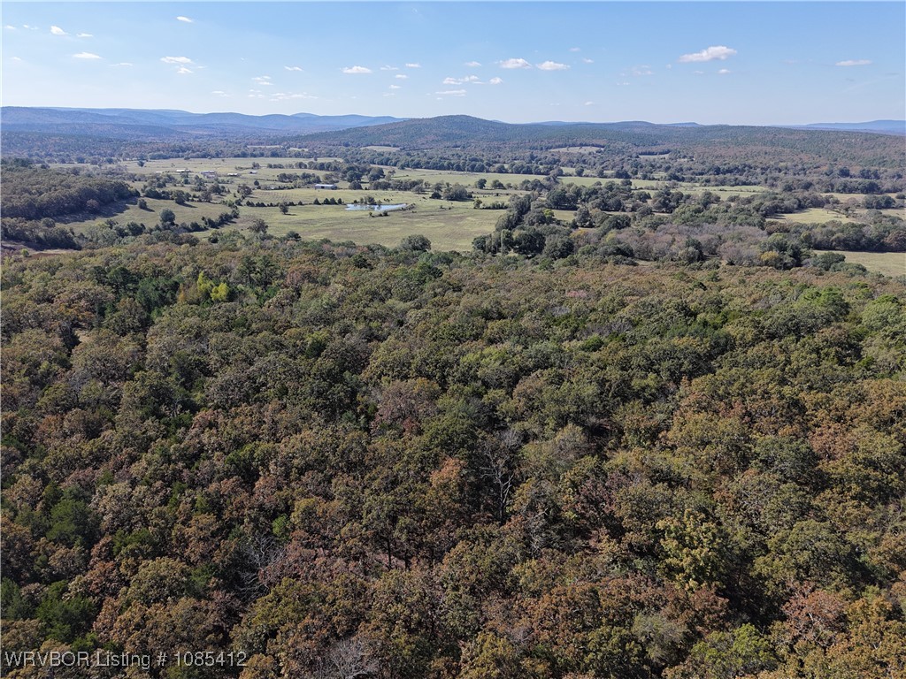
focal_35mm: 24
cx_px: 453
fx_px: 628
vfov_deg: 56.8
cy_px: 340
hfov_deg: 71.6
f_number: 1.8
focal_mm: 8.67
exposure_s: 1/4000
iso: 350
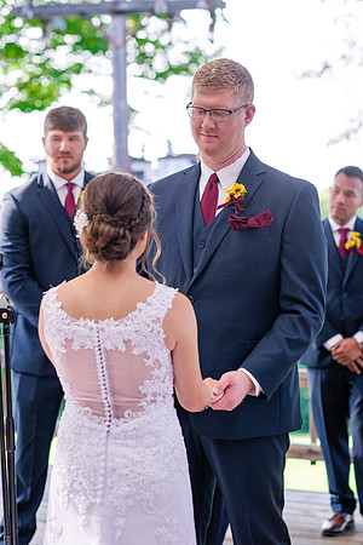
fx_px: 1286
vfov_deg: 23.9
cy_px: 272
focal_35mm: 85
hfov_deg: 16.1
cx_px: 182
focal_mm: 85
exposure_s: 1/400
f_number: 3.2
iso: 400
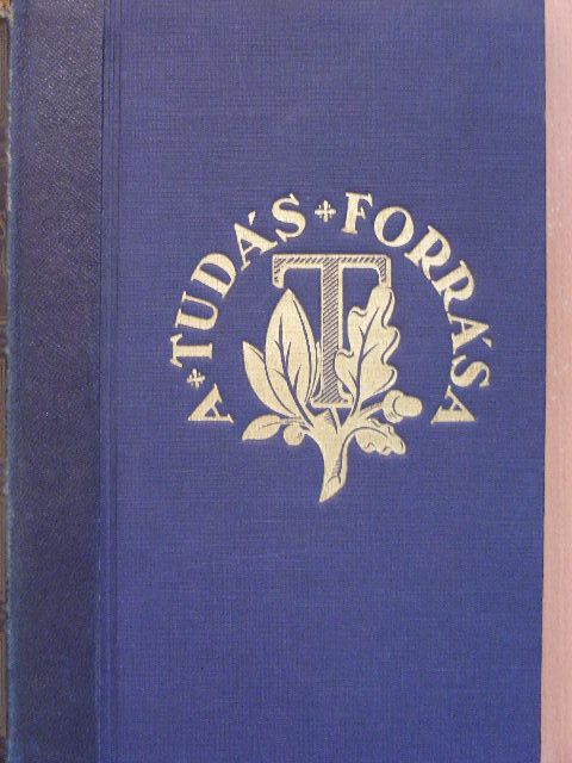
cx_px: 286
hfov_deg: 21.0
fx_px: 1542
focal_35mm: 70
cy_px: 382
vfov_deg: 27.8
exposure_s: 1/18
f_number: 3.5
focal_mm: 11.7
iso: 200
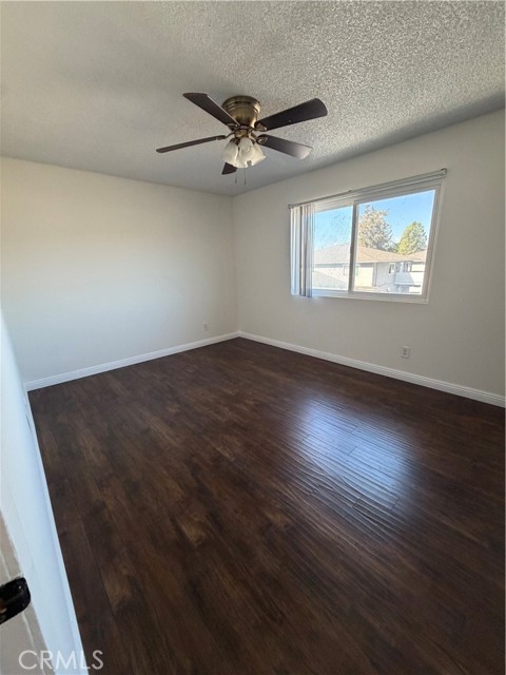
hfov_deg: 85.7
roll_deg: +1.8
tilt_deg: -14.2
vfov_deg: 102.1
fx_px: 273
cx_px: 253
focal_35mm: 14
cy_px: 338
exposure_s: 1/120
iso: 320
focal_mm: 2.22
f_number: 2.2
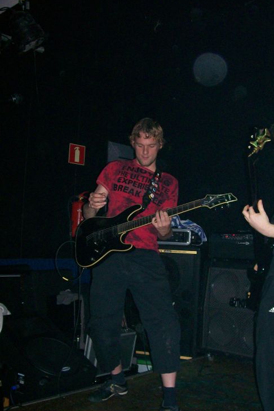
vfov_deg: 47.4
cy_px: 211
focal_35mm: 41
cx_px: 142
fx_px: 468
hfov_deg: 32.6
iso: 140
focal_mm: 6
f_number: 2.7
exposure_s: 1/64
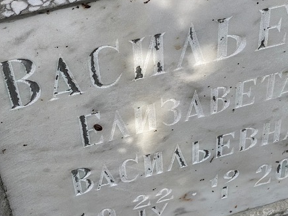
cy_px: 105
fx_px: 790
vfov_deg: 15.5
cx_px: 164
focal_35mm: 95
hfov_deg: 20.6
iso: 20
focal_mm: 6
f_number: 2
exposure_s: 1/195
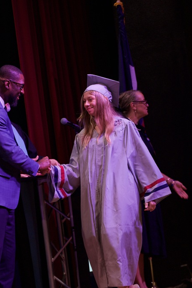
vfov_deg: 11.4
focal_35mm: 181
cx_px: 127
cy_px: 144
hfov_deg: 7.6
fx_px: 1448
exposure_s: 1/400
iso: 3200
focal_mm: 120
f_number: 2.8
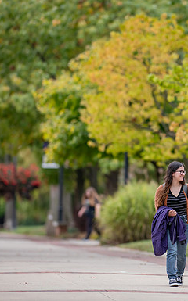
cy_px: 150
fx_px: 3786
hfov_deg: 2.8
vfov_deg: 4.6
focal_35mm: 461
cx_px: 186
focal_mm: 300
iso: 250
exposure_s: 1/500
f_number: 3.2
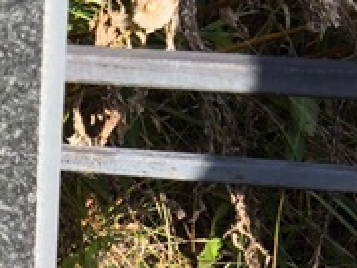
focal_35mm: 221
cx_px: -350
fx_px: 2281
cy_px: 558
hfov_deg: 8.5
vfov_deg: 6.5
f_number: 1.7
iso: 50
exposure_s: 1/579
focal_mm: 4.71
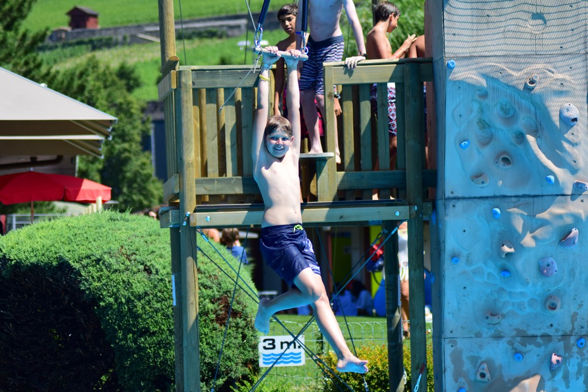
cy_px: 196
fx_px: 2940
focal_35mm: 180
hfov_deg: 11.4
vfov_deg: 7.6
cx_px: 294
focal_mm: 120
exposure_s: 1/1250
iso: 250
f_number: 4.2
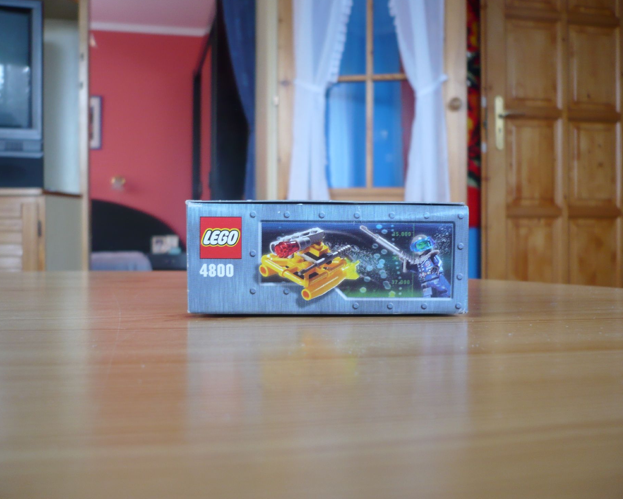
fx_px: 682
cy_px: 249
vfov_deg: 40.1
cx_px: 296
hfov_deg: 49.1
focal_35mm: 37
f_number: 2.8
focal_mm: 5.8
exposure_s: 1/25
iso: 100
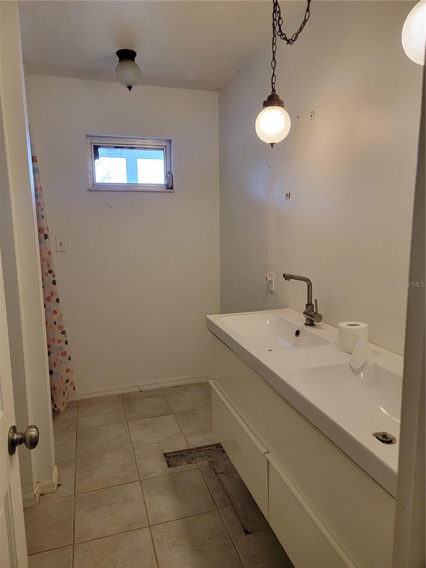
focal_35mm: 24
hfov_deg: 56.8
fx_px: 394
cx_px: 213
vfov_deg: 71.6
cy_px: 284
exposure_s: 1/120
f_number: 1.8
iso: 160
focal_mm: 6.7
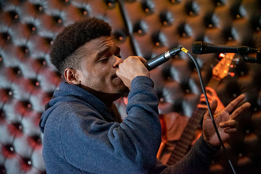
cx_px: 130
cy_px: 87
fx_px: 544
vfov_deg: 18.2
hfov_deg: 27.0
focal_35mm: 75
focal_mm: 75
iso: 6400
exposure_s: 1/200
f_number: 4
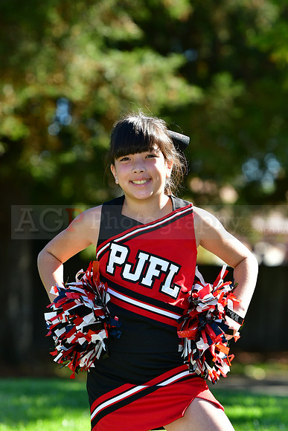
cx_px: 144
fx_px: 2878
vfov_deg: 8.6
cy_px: 216
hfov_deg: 5.7
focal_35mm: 240
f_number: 4.5
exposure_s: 1/800
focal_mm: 160
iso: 400
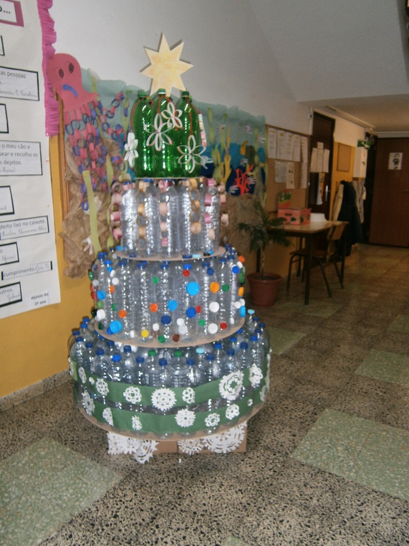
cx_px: 204
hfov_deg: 53.1
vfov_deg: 67.3
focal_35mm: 26
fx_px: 410
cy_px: 273
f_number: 2.8
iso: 125
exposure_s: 1/30
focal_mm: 4.7
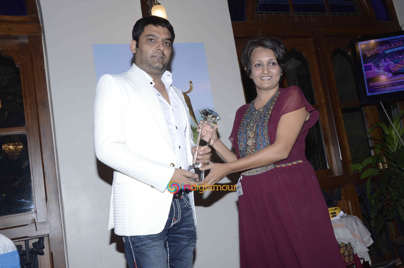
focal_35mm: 38
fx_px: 420
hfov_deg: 51.3
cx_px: 202
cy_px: 134
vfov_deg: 35.4
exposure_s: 1/160
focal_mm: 25
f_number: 9
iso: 800
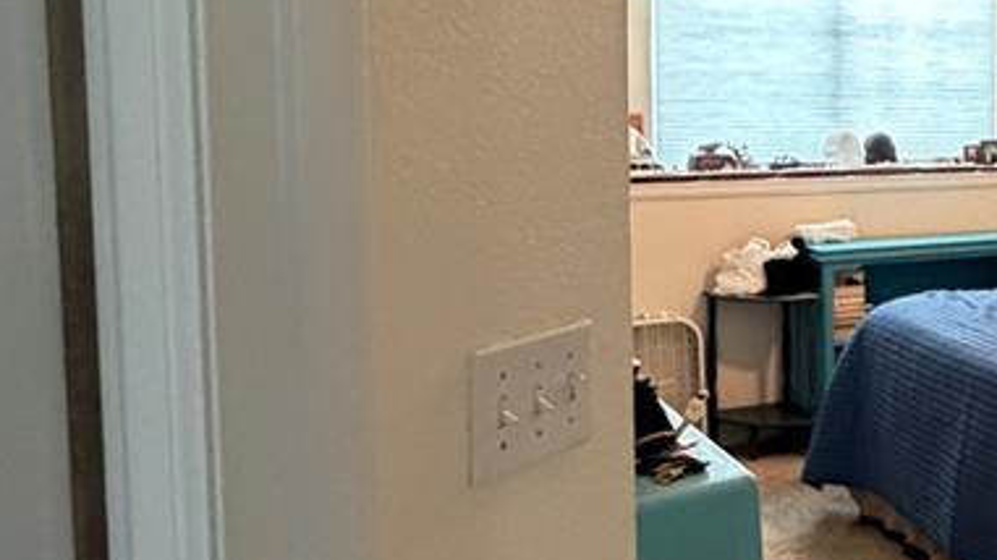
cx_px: 1068
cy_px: 201
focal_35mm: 48
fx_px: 1269
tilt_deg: -4.5
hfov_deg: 36.9
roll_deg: -1.0
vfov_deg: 24.8
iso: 800
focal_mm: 2.22
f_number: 2.2
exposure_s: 1/60
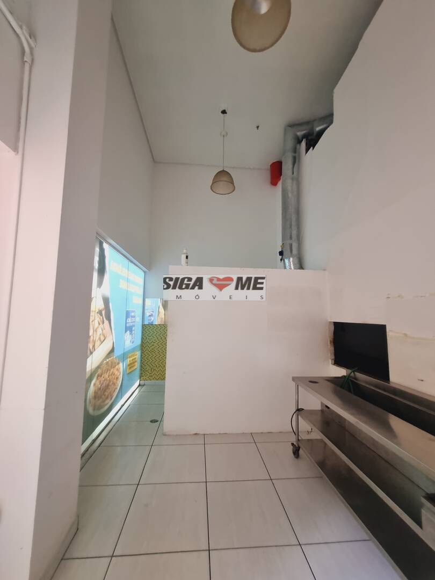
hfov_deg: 89.9
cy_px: 290
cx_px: 218
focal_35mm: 13
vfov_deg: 106.2
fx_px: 218
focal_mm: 1.74
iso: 320
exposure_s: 1/40
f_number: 2.2
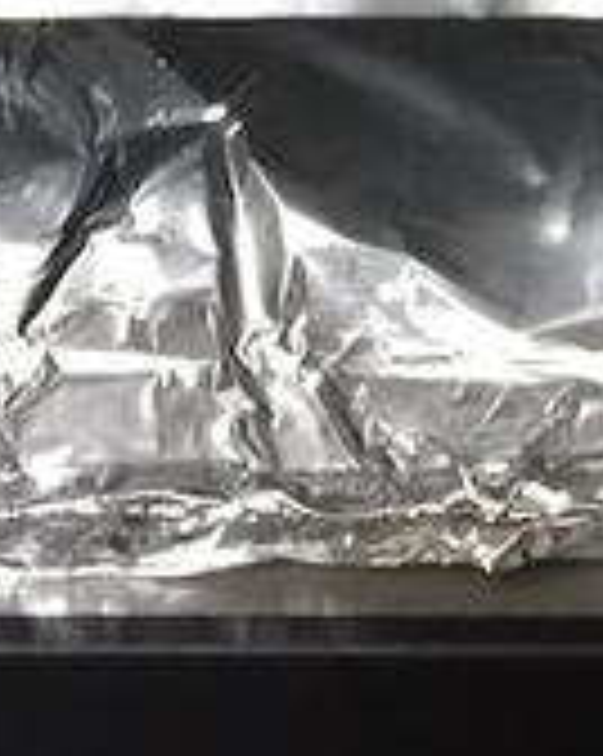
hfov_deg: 10.1
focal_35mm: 152
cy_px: -936
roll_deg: +1.7
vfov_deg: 11.1
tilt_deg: -37.5
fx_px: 3397
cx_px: 223
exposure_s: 1/10
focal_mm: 4.15
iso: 125
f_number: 2.2
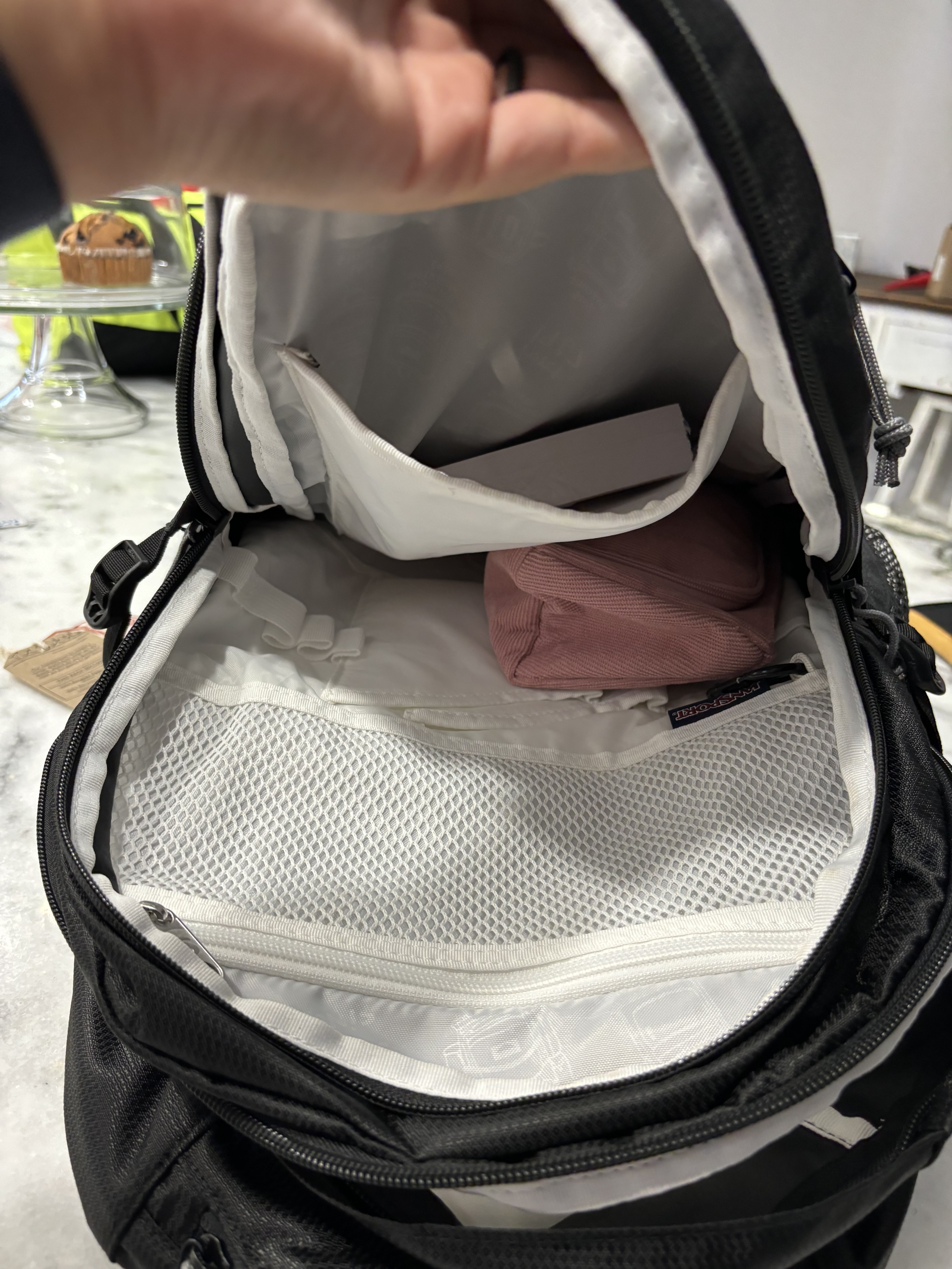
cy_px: 634
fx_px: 953
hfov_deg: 53.1
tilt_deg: -26.6
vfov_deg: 67.3
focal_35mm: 26
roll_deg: -7.3
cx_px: 476
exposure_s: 1/60
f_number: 1.6
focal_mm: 5.96
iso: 250
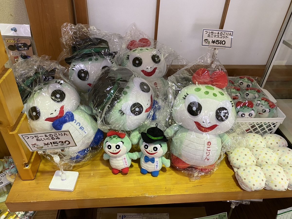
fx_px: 219
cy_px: 110
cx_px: 146
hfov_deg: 67.3
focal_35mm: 26
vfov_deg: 53.1
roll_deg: -3.5
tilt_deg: -36.5
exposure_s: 1/60
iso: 160
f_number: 1.8
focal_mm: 4.25
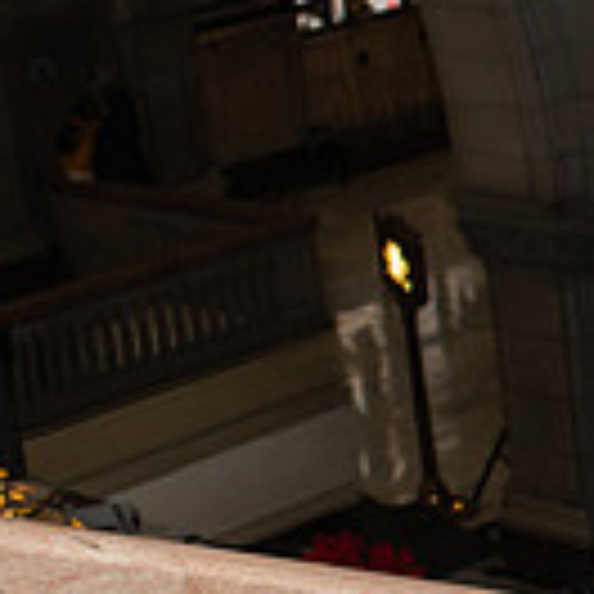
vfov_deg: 12.2
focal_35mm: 143
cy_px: 376
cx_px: 1234
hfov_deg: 11.0
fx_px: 2776
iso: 1000
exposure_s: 1/200
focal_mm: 35
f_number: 3.5
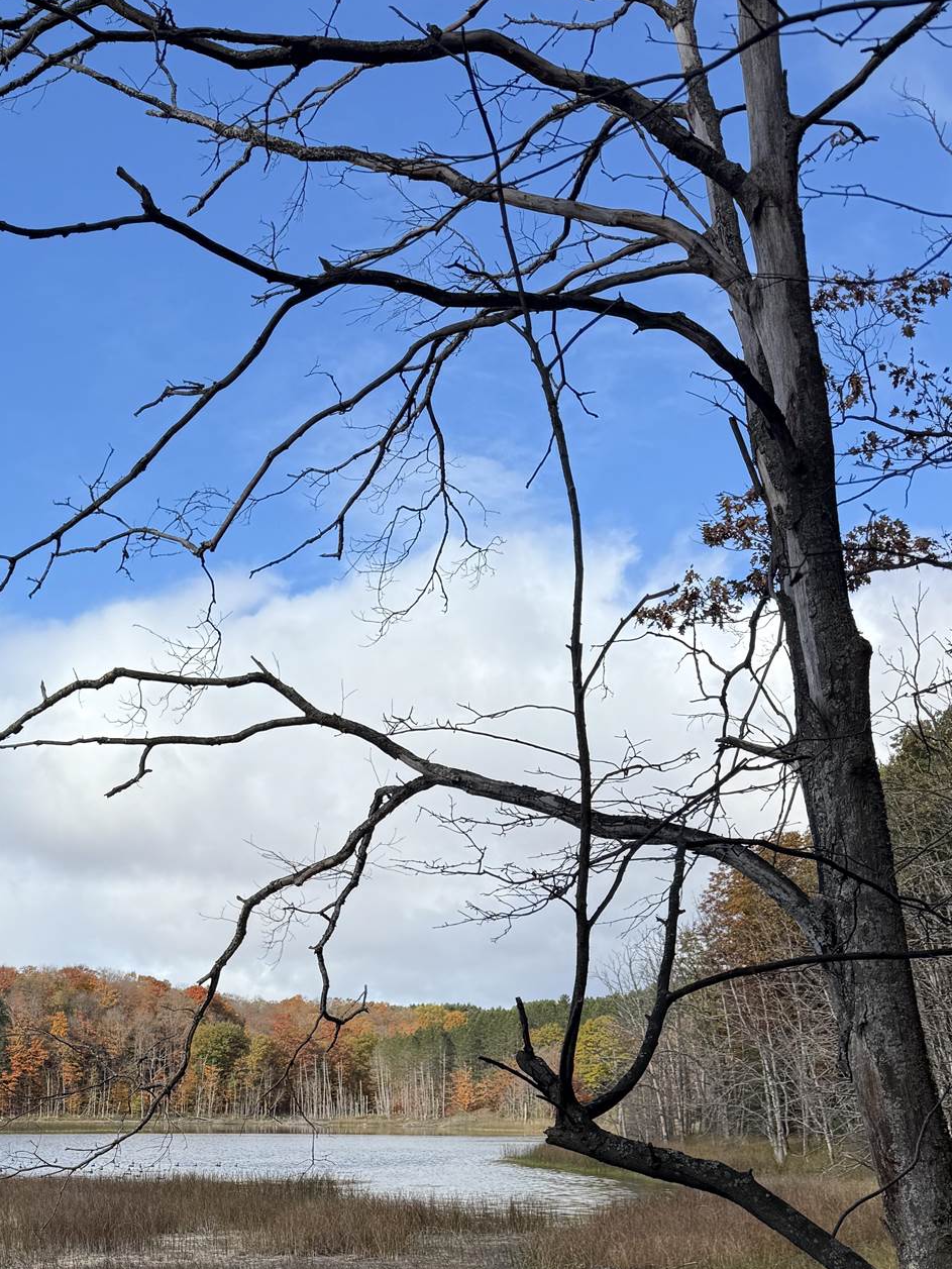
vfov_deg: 39.9
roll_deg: -0.7
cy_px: 1135
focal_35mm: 44
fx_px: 1613
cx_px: 161
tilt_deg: -1.4
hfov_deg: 31.8
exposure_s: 1/3279
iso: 80
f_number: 1.78
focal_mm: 6.76
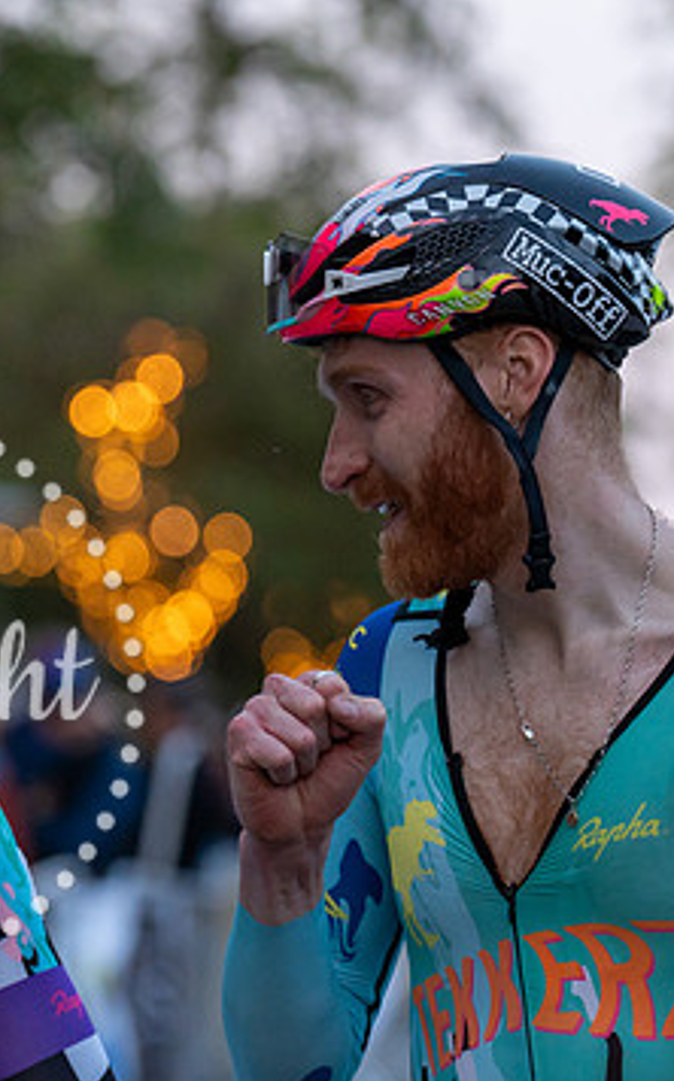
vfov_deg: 9.8
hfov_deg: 6.1
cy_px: 420
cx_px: 500
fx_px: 6300
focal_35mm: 214
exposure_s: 1/1000
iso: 3200
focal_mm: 108
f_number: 2.8
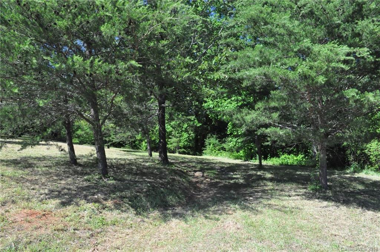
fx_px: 285
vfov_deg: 47.8
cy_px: 126
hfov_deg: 67.5
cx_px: 190
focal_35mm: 27
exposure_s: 1/400
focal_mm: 18
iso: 3200
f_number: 10
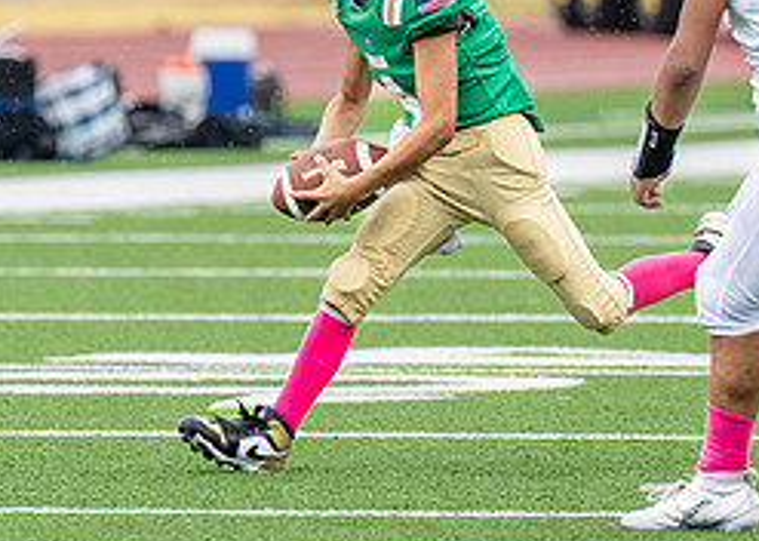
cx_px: 280
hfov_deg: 1.9
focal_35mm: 1062
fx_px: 22874
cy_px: 112
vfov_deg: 1.4
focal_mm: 200
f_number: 2.8
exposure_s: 1/1000
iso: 400
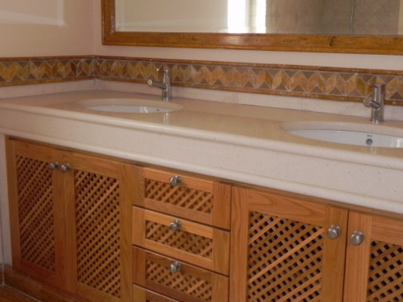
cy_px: 117
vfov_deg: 35.0
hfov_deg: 45.8
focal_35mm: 41
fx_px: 477
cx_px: 214
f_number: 2.8
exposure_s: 1/30
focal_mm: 5.9
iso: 200
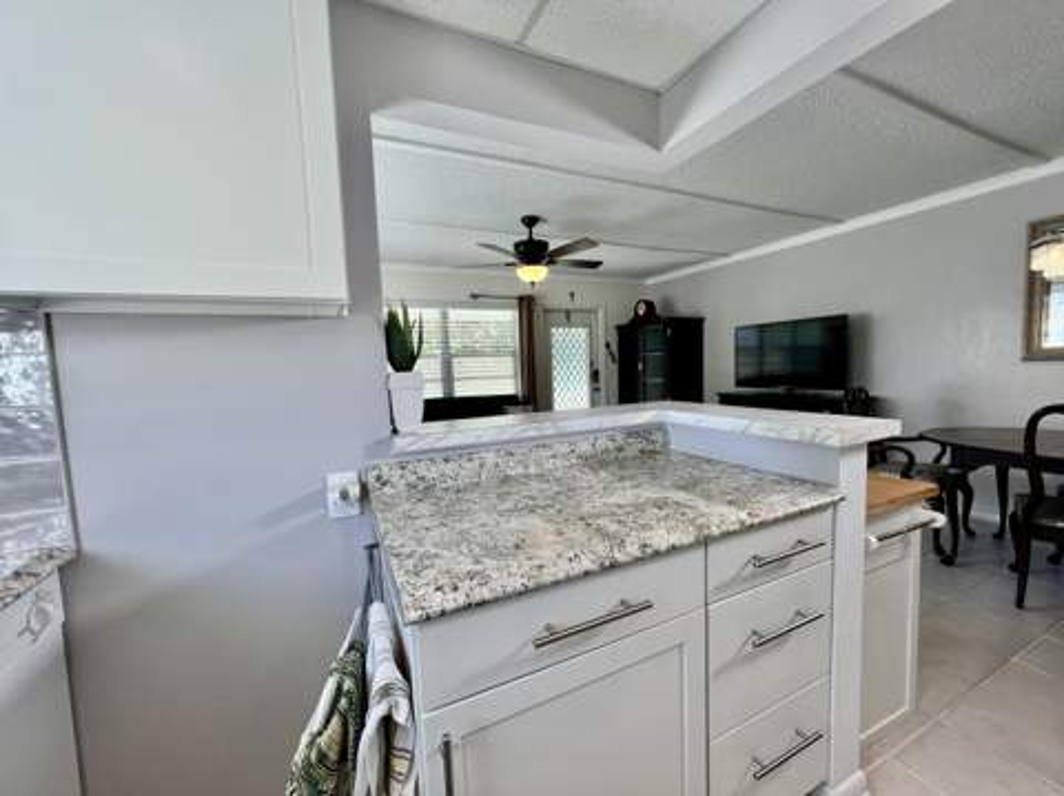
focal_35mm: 13
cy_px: 398
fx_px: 399
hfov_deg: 106.2
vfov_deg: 89.8
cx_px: 532
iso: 50
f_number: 1.8
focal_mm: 1.57
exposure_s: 1/120
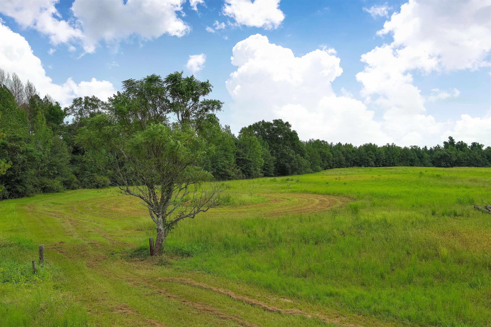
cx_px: 246
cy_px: 164
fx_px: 395
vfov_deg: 45.0
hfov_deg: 63.7
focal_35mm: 29
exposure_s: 1/500
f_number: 6.3
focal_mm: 10.57
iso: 100
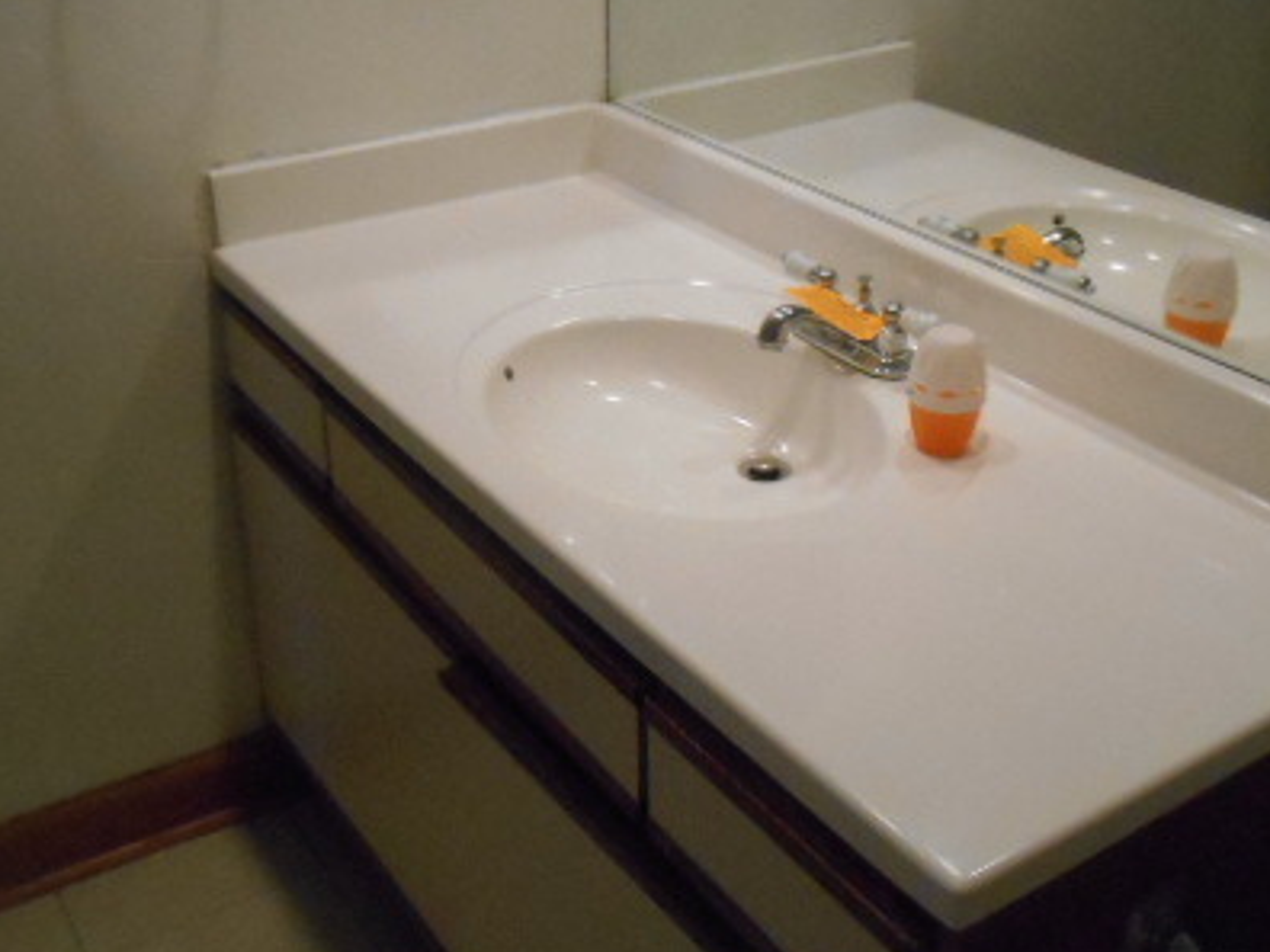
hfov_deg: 44.8
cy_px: 378
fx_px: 1541
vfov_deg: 34.2
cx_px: 635
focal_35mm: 42
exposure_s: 1/250
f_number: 3.4
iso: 800
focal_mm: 4.7
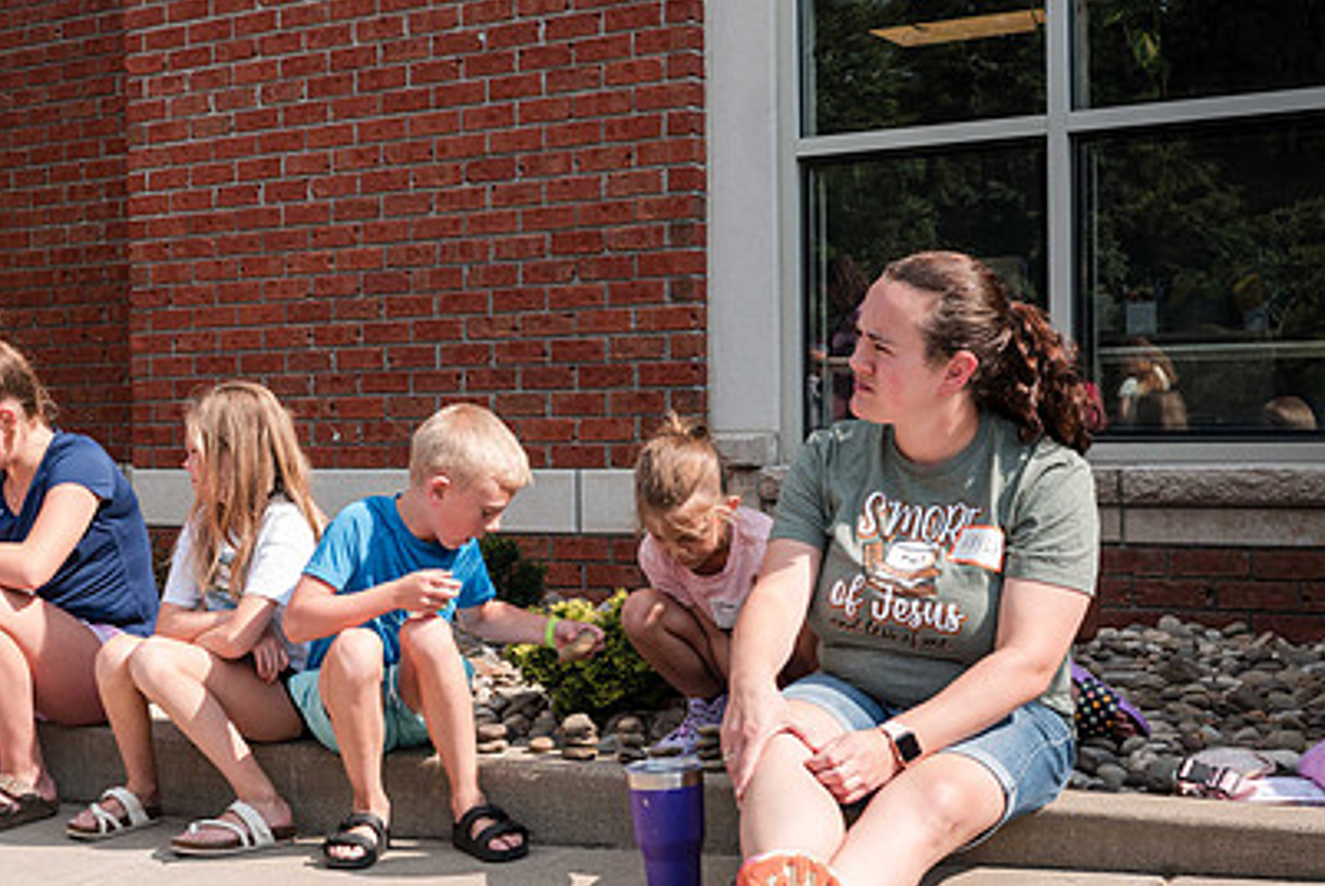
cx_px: 355
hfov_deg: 33.3
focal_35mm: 59
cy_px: 490
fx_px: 2173
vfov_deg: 23.0
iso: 100
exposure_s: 1/320
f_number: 6.3
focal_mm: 35
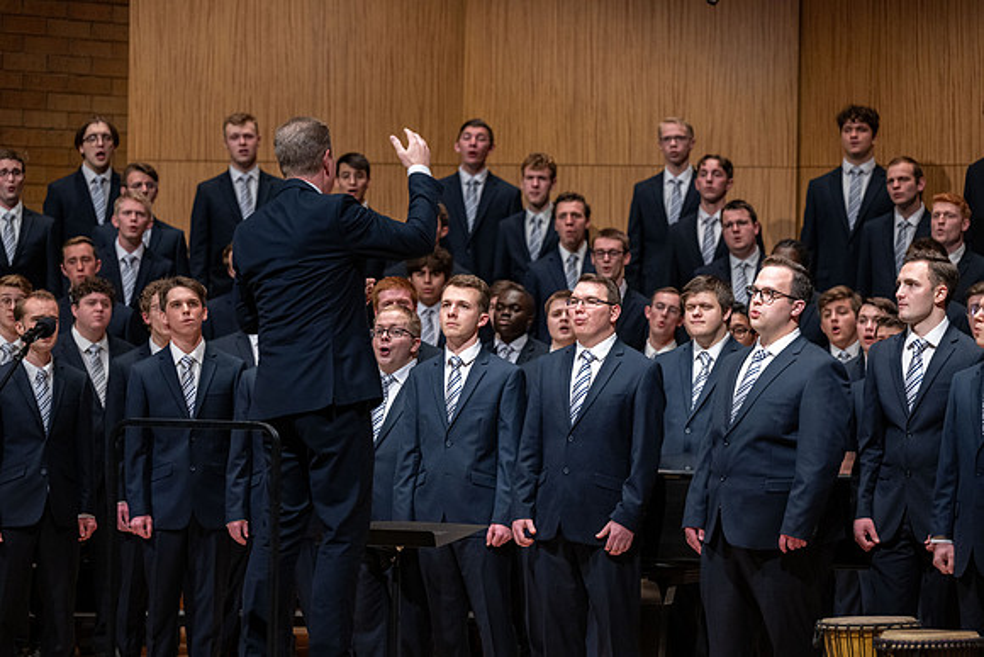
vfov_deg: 8.3
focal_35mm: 165
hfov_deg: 12.4
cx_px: 492
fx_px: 4511
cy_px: 328
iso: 2000
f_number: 4
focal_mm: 165
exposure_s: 1/200
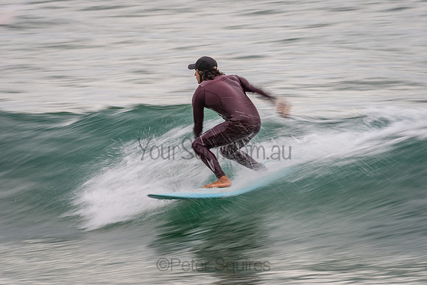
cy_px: 142
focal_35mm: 500
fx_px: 5932
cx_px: 214
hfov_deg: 4.1
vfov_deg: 2.8
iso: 64
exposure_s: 1/20
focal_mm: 500
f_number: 16
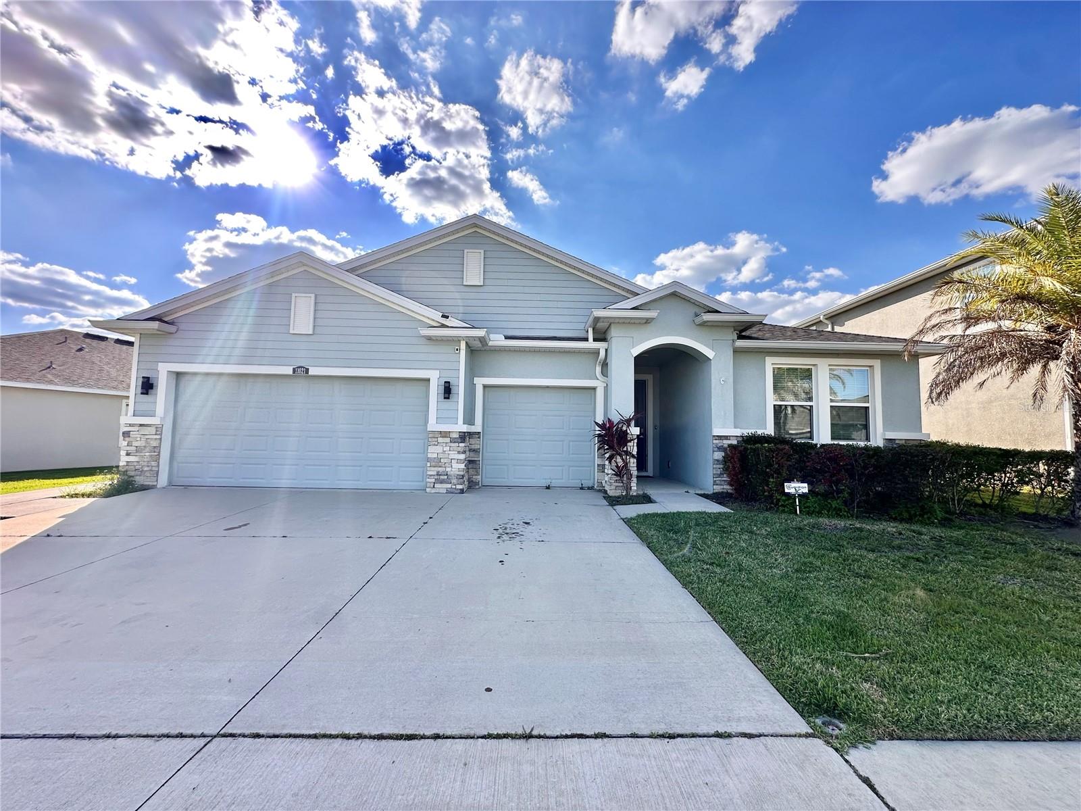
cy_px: 406
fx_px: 437
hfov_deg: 102.1
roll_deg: -0.7
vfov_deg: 85.7
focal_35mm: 14
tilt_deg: +4.3
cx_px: 540
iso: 40
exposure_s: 1/1182
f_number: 2.2
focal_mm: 2.22
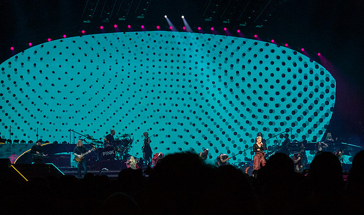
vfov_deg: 13.6
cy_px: 127
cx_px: 199
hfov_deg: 22.9
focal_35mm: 92
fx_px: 899
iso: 800
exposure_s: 1/500
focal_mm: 30
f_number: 5.6
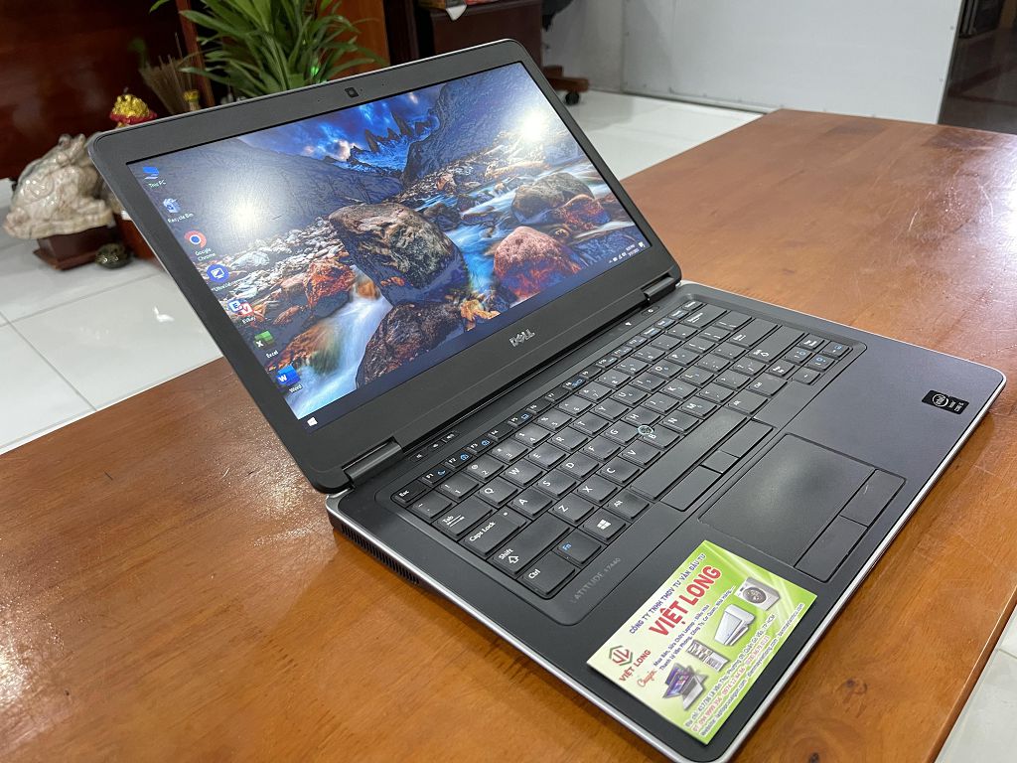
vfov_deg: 53.1
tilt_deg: -32.5
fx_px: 764
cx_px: 508
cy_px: 382
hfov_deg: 67.3
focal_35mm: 26
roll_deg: +3.5
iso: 640
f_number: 1.6
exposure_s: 1/25
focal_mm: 5.1
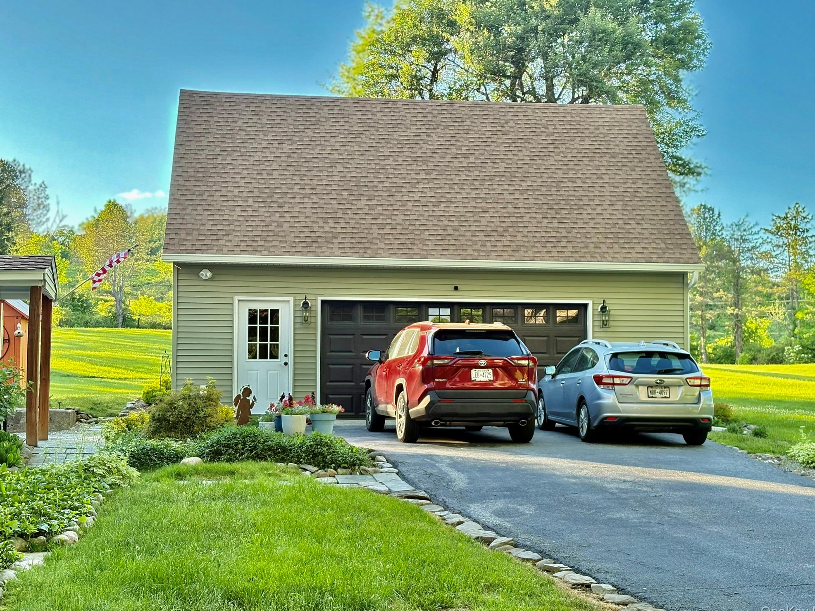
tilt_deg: +3.7
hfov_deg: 35.5
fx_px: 1271
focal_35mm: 54
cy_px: 304
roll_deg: -0.2
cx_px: 422
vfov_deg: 27.0
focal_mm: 5.96
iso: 100
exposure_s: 1/211
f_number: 1.6
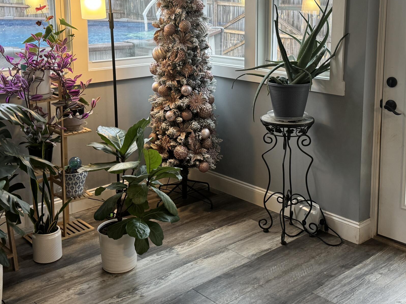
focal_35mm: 45
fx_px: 528
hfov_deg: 42.0
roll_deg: +0.7
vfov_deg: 31.7
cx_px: 227
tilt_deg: -9.8
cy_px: 83
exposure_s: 1/120
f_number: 1.78
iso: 160
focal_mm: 6.86
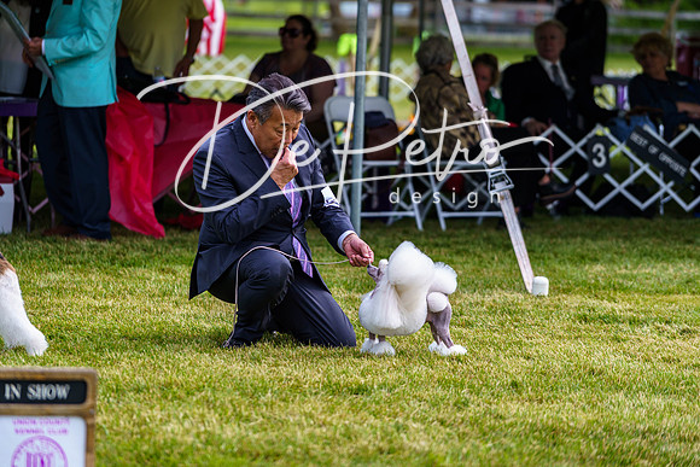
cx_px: 350
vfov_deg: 7.5
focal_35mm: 182
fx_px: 3540
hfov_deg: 11.3
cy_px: 234
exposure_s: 1/500
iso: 250
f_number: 4
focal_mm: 182
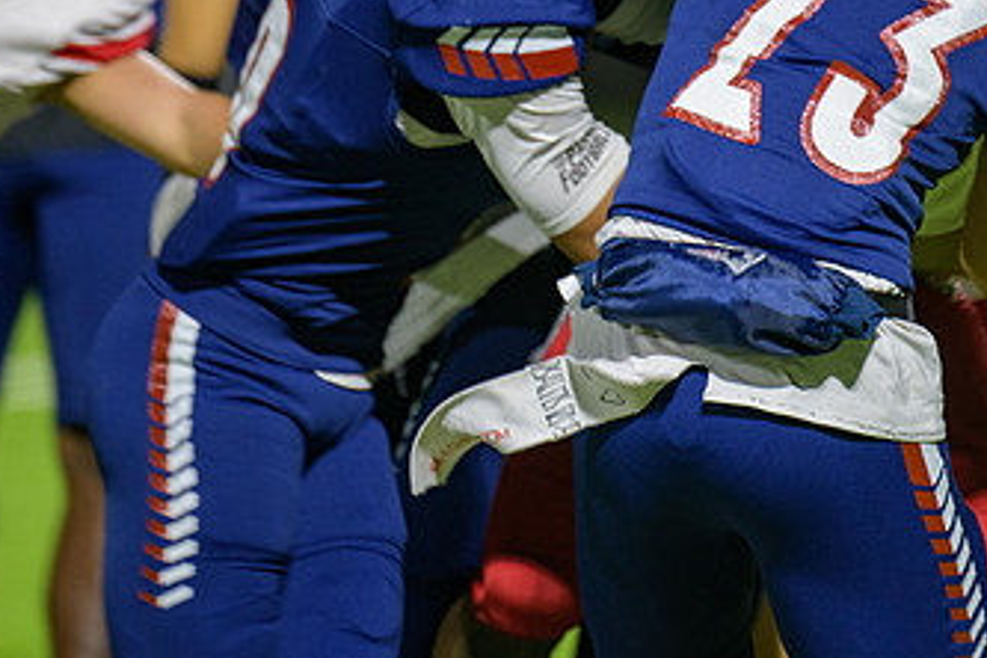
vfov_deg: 2.6
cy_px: 185
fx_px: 14338
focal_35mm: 523
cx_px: 673
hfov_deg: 3.9
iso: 2000
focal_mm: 300
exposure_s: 1/250
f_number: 2.8
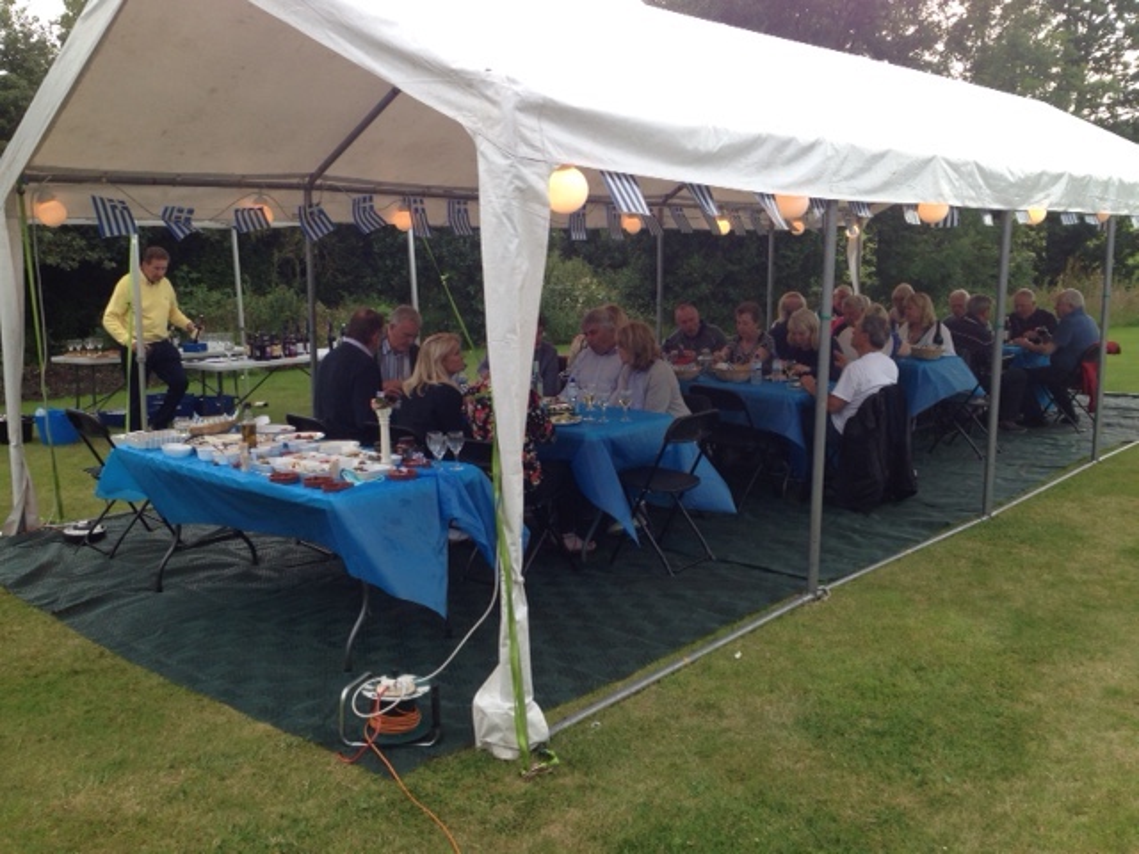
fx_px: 1086
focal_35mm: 33
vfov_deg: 42.9
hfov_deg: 55.4
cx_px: 570
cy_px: 427
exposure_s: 1/218
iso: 50
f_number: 2.4
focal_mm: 4.12
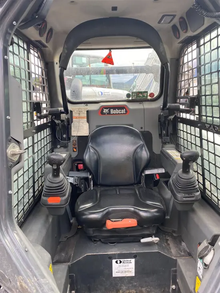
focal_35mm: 26
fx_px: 220
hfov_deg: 53.1
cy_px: 146
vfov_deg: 67.3
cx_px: 110
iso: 50
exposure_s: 1/122
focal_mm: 4.25
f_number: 1.8
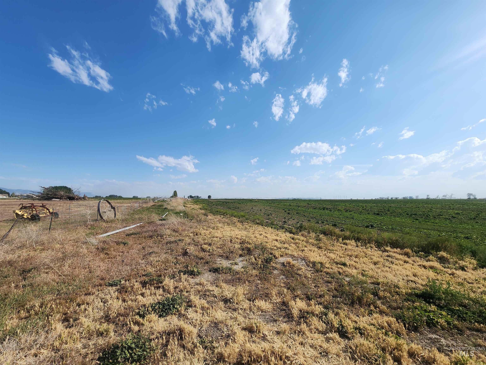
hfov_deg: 106.2
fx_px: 183
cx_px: 243
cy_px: 182
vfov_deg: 89.9
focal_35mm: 13
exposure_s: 1/2423
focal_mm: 2.2
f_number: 2.2
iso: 50
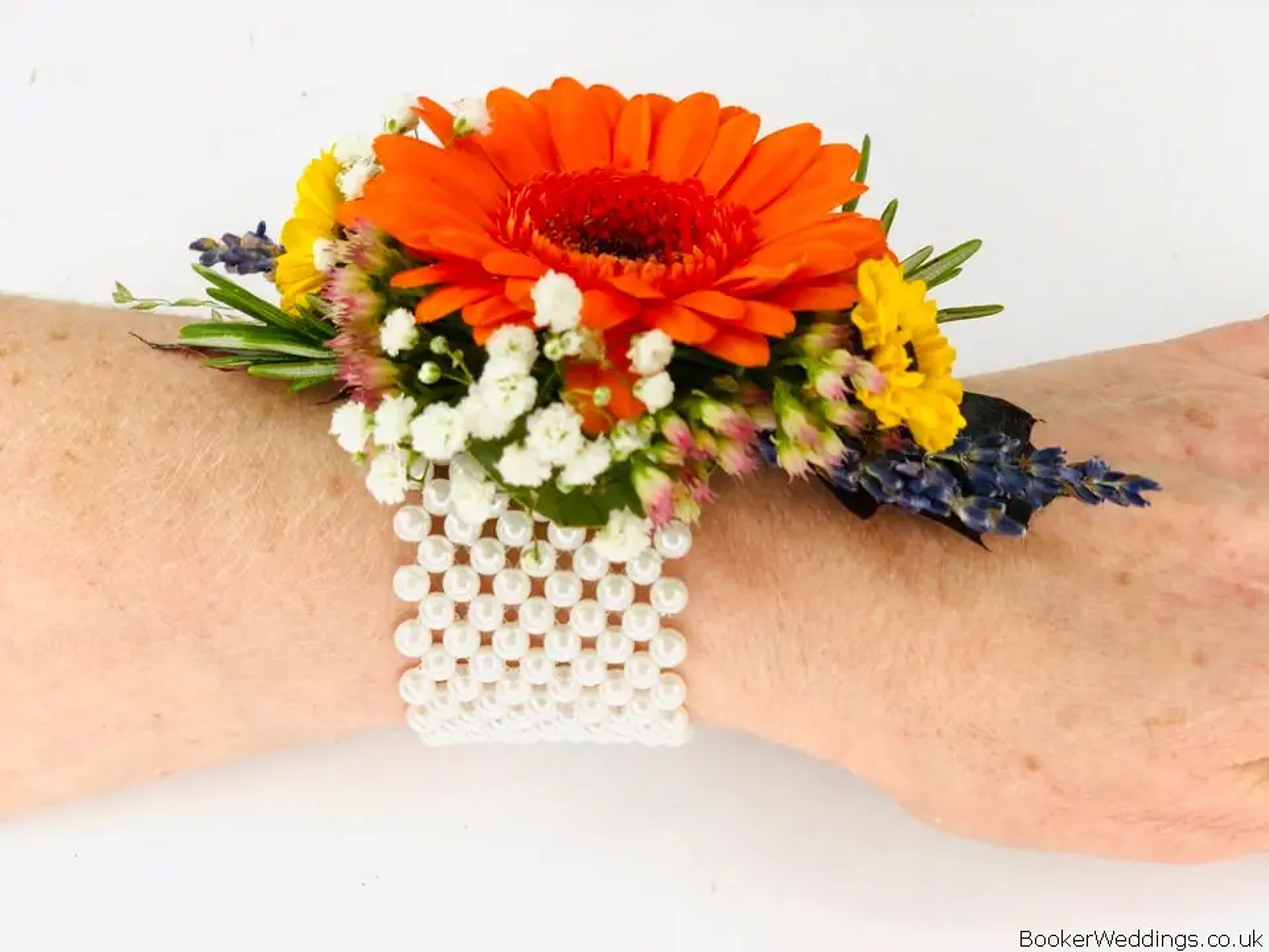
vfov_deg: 28.0
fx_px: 1906
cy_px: 476
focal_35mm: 52
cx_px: 634
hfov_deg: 36.8
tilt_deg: -54.6
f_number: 2.4
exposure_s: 1/100
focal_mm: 6
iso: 20
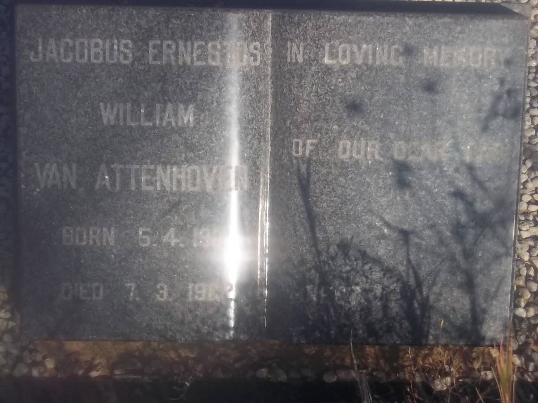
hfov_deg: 25.3
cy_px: 202
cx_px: 269
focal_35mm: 77
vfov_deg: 19.1
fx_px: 1197
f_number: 4.6
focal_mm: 13.7
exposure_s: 1/500
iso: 80
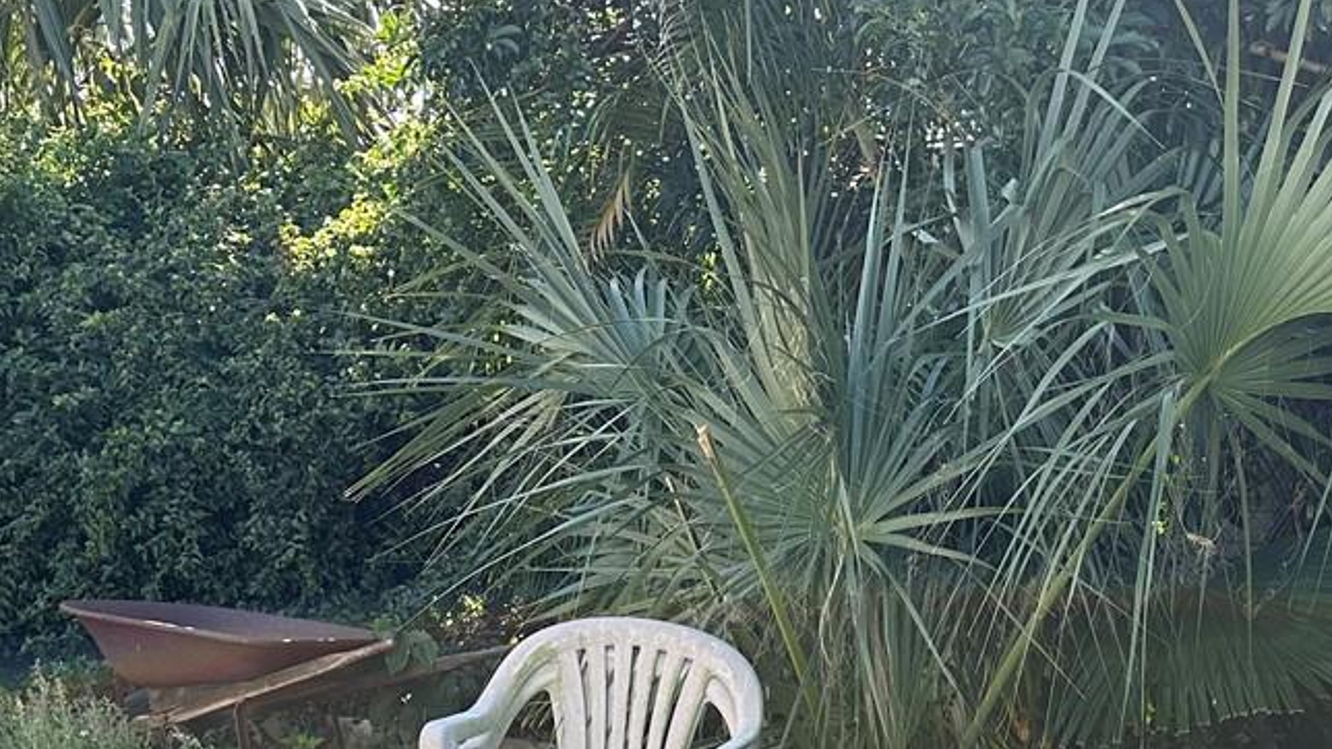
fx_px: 2295
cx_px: 1158
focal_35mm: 65
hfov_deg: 31.1
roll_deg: -3.5
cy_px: 935
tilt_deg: -11.1
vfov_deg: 17.5
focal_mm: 6.86
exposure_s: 1/694
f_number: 1.78
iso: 80
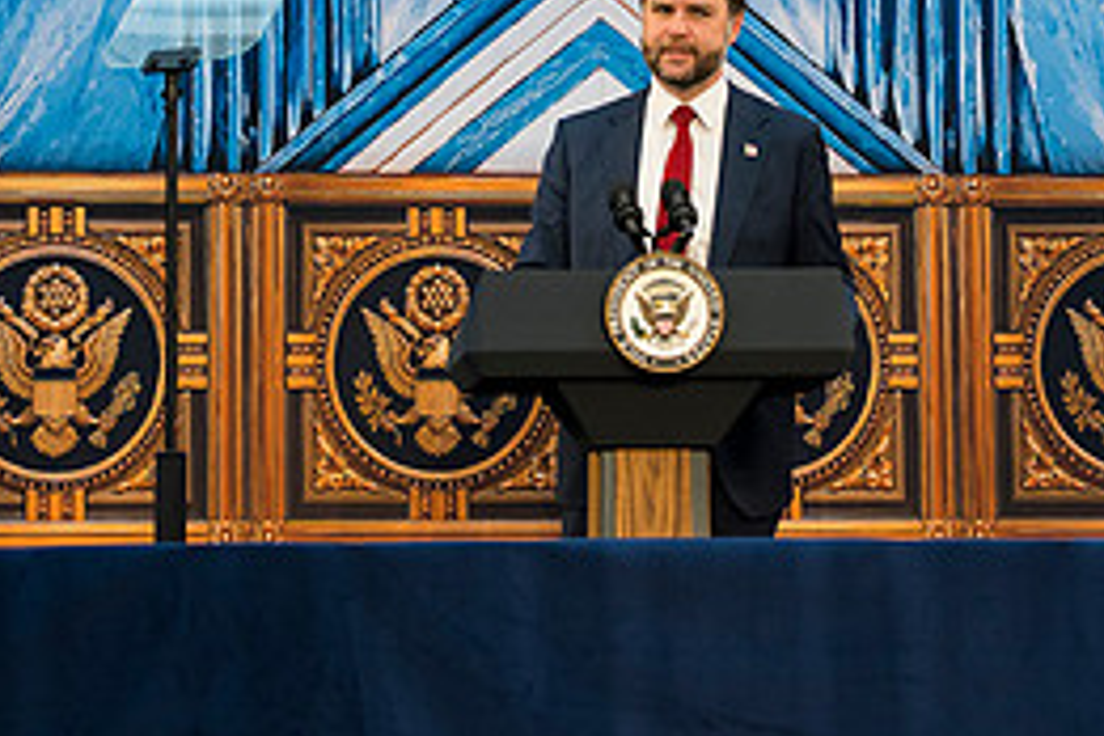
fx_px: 5796
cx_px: 677
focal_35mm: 189
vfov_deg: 7.2
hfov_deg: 10.9
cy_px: -72
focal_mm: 57
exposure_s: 1/320
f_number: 2.8
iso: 360
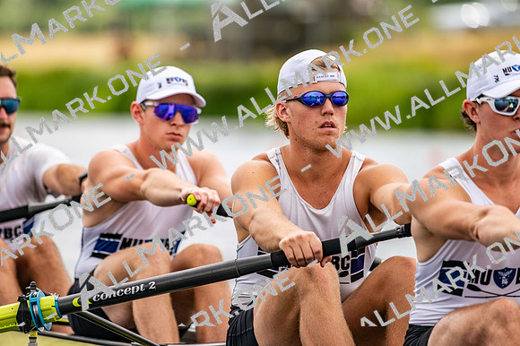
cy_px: 173
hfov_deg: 5.2
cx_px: 260
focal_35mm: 400
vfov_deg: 3.4
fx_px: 5776
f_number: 4.5
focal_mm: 400
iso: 360
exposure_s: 1/2500
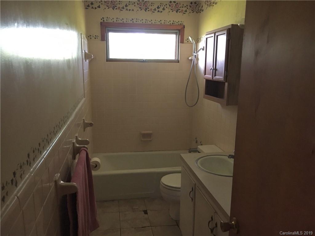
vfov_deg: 48.2
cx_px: 158
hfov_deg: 61.7
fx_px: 264
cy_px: 118
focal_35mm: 29
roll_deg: -0.9
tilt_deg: -10.3
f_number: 2.2
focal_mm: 4.15
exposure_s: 1/30
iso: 200
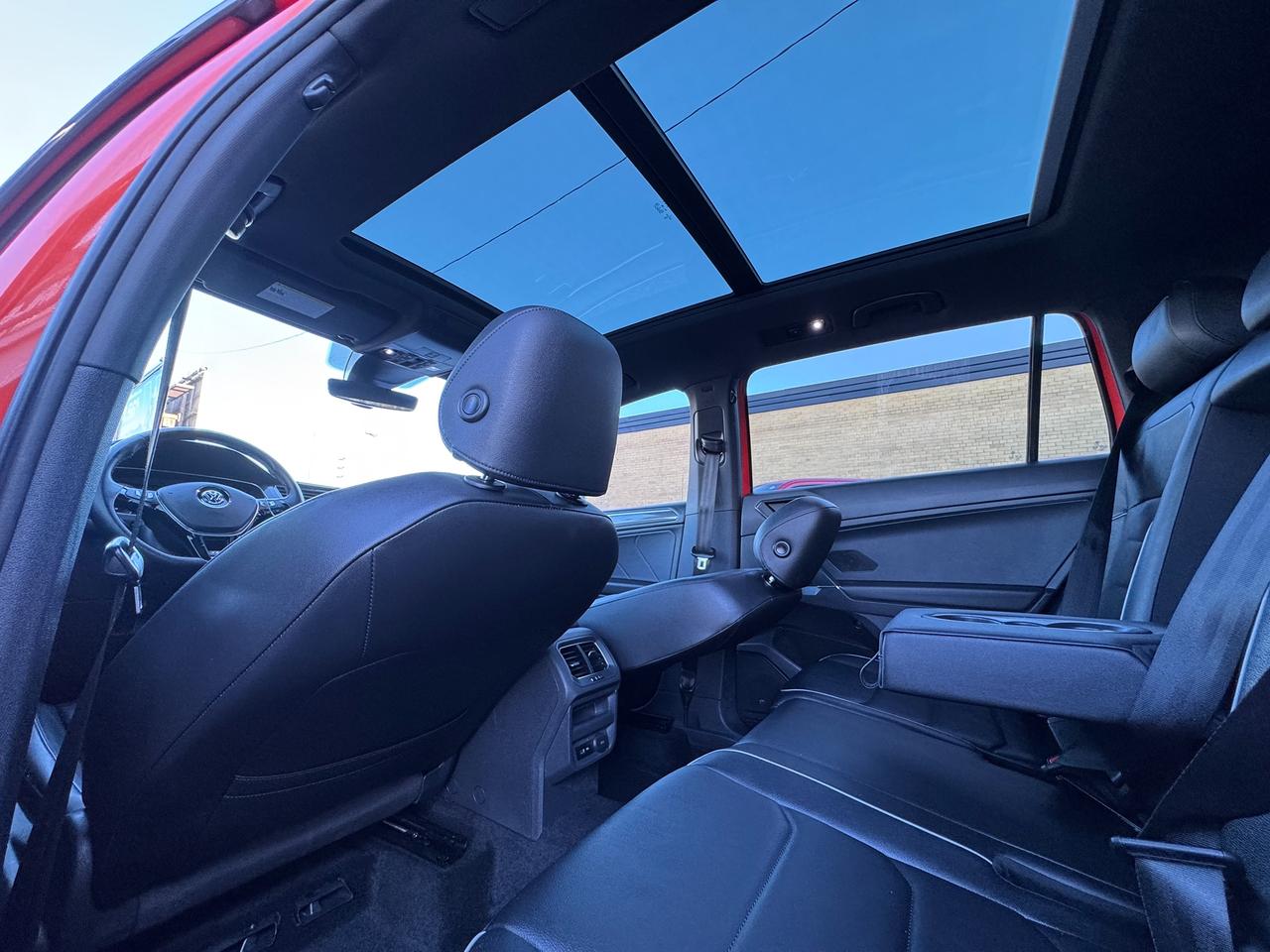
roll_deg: -0.3
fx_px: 514
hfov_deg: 102.1
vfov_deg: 85.7
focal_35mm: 14
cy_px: 476
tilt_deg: +10.1
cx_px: 635
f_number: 2.2
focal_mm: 2.22
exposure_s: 1/99
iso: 250
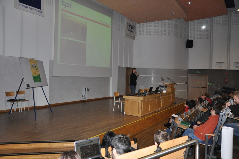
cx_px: 120
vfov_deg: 41.6
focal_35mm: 32
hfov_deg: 59.6
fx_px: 209
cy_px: 80
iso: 800
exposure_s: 1/60
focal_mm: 21
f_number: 4
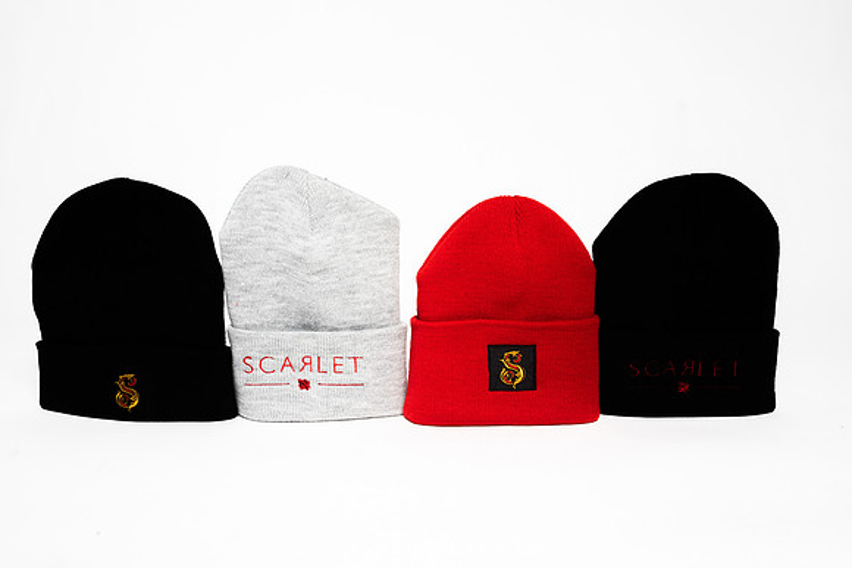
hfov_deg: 54.4
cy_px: 284
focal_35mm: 35
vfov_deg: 37.9
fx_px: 828
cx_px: 426
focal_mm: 35
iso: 100
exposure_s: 1/60
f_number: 8
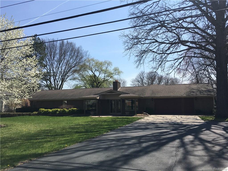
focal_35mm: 29
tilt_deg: +8.9
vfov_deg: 48.2
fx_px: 191
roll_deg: +0.3
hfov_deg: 61.7
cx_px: 114
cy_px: 86
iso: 25
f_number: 2.2
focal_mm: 4.15
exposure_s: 1/1637
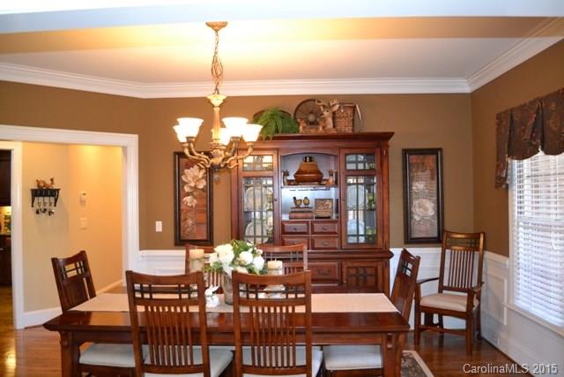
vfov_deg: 48.0
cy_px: 188
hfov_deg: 67.4
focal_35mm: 27
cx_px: 282
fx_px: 423
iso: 2500
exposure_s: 1/60
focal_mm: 18
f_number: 3.5
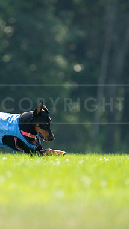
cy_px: 114
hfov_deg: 1.3
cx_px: 42
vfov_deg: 2.3
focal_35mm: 957
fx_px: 5826
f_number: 6.3
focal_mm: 600
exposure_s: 1/4000
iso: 3200
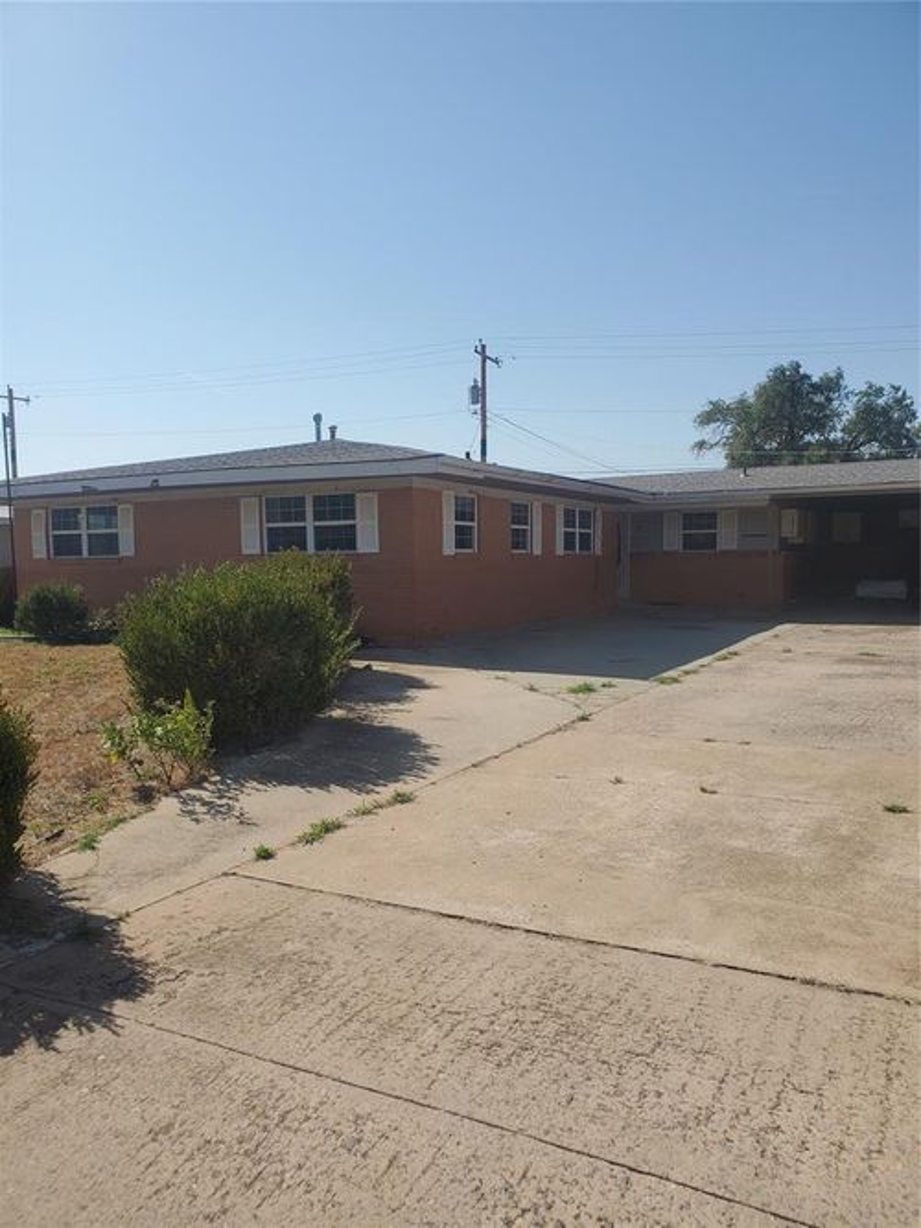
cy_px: 614
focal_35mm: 26
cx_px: 460
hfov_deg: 53.0
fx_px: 923
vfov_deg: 67.3
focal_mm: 4.3
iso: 50
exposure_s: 1/2082
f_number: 2.4
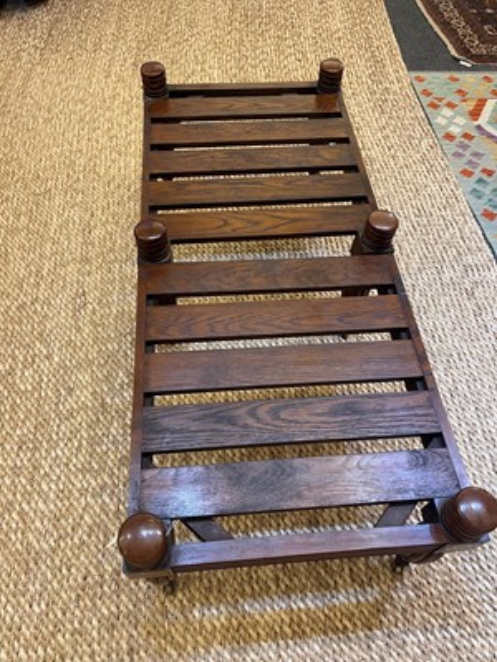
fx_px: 479
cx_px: 248
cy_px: 331
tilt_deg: -54.3
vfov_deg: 69.4
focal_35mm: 25
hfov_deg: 54.9
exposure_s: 1/50
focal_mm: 5.1
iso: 160
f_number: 1.6
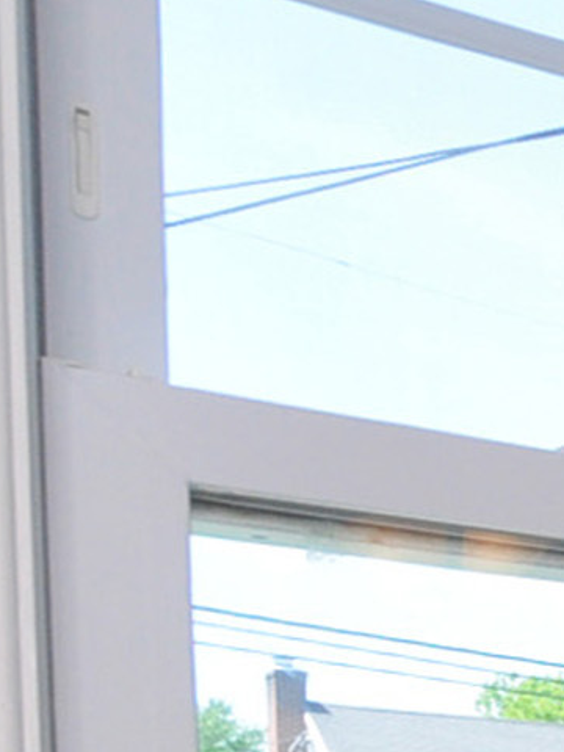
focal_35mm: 87
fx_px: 1890
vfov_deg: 19.2
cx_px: 1968
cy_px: 1184
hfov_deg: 9.6
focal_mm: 10
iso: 500
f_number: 9
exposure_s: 1/80
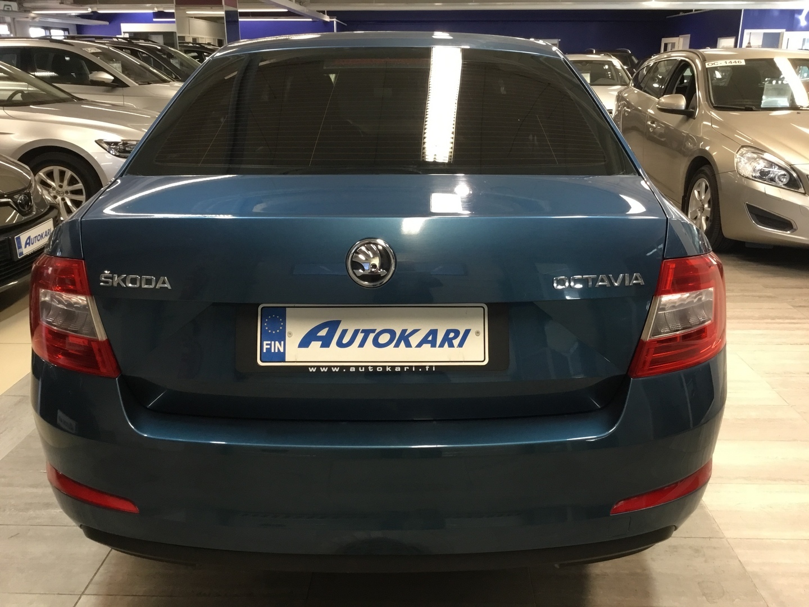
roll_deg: +1.0
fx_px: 724
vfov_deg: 45.4
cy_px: 304
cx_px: 404
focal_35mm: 31
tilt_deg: -18.2
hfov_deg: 58.4
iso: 125
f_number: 2.4
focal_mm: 3.3
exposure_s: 1/33
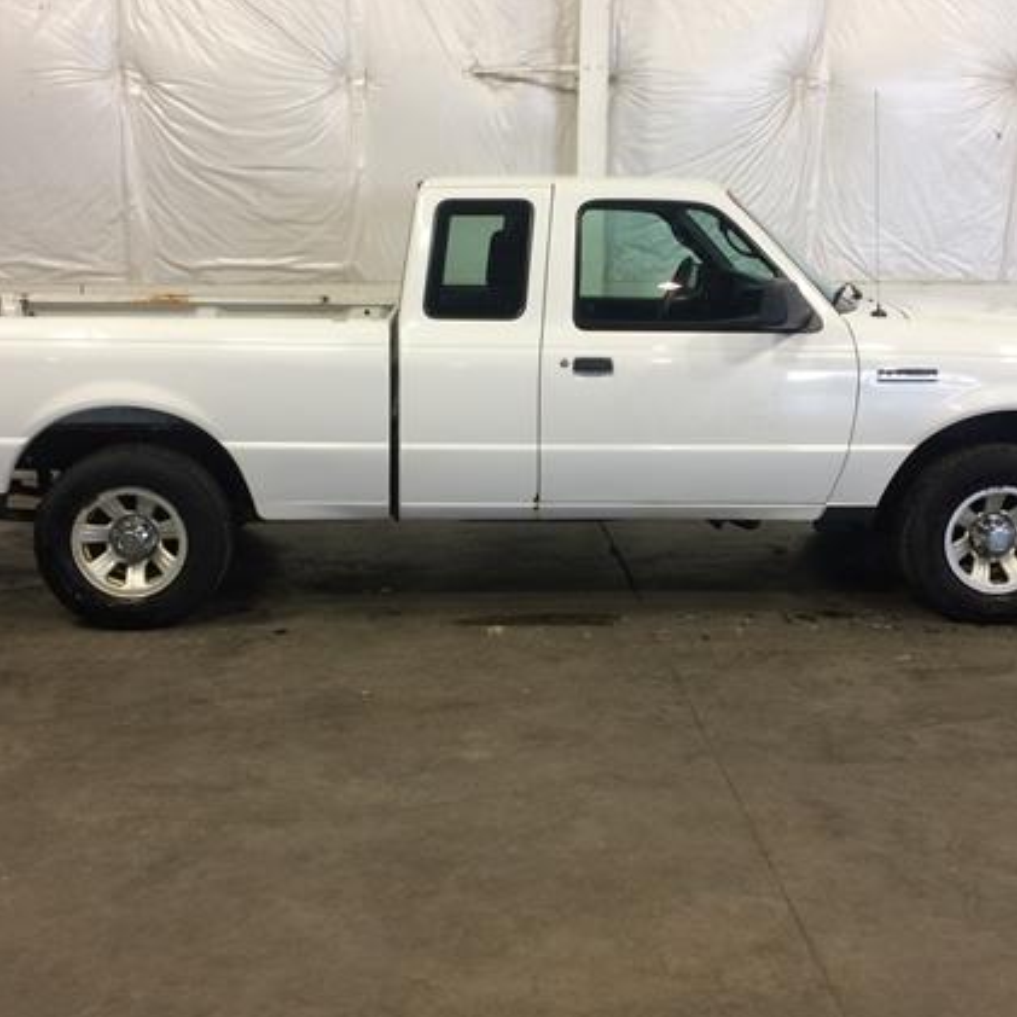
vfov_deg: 42.8
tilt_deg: -10.8
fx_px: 1296
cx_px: 517
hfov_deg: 42.8
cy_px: 454
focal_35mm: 39
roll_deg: +0.3
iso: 50
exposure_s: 1/33
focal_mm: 4.15
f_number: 2.2
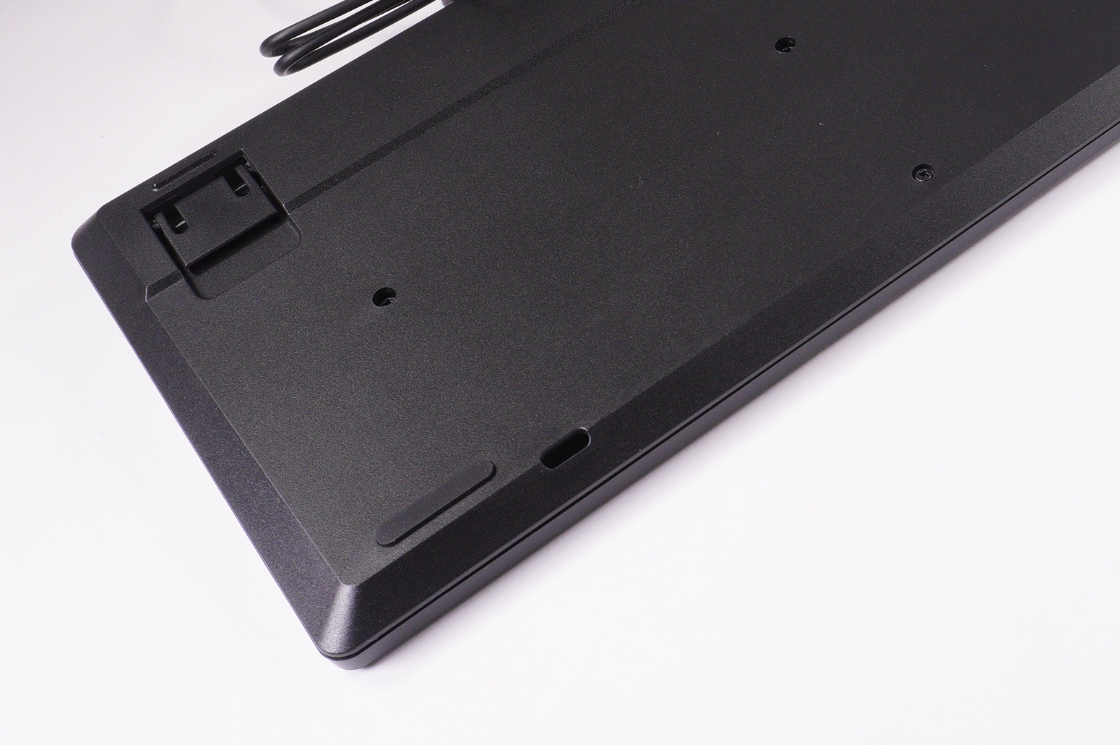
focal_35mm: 67
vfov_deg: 19.8
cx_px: 994
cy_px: 38
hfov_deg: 29.0
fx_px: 2081
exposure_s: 1/250
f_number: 9
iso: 800
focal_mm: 23
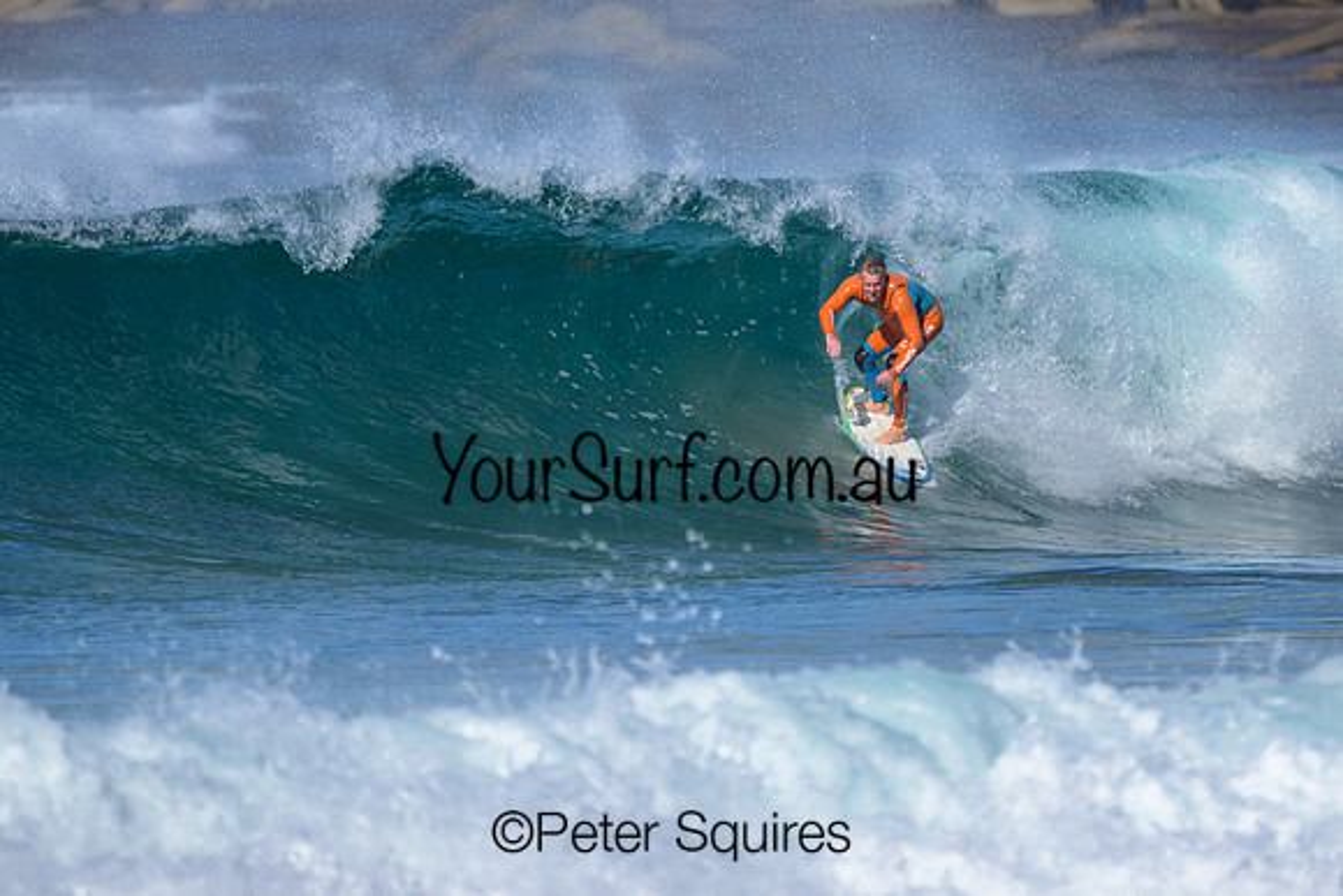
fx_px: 41042
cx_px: 776
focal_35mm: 1100
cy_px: 361
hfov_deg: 1.9
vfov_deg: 1.3
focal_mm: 800
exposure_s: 1/2000
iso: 250
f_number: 6.3
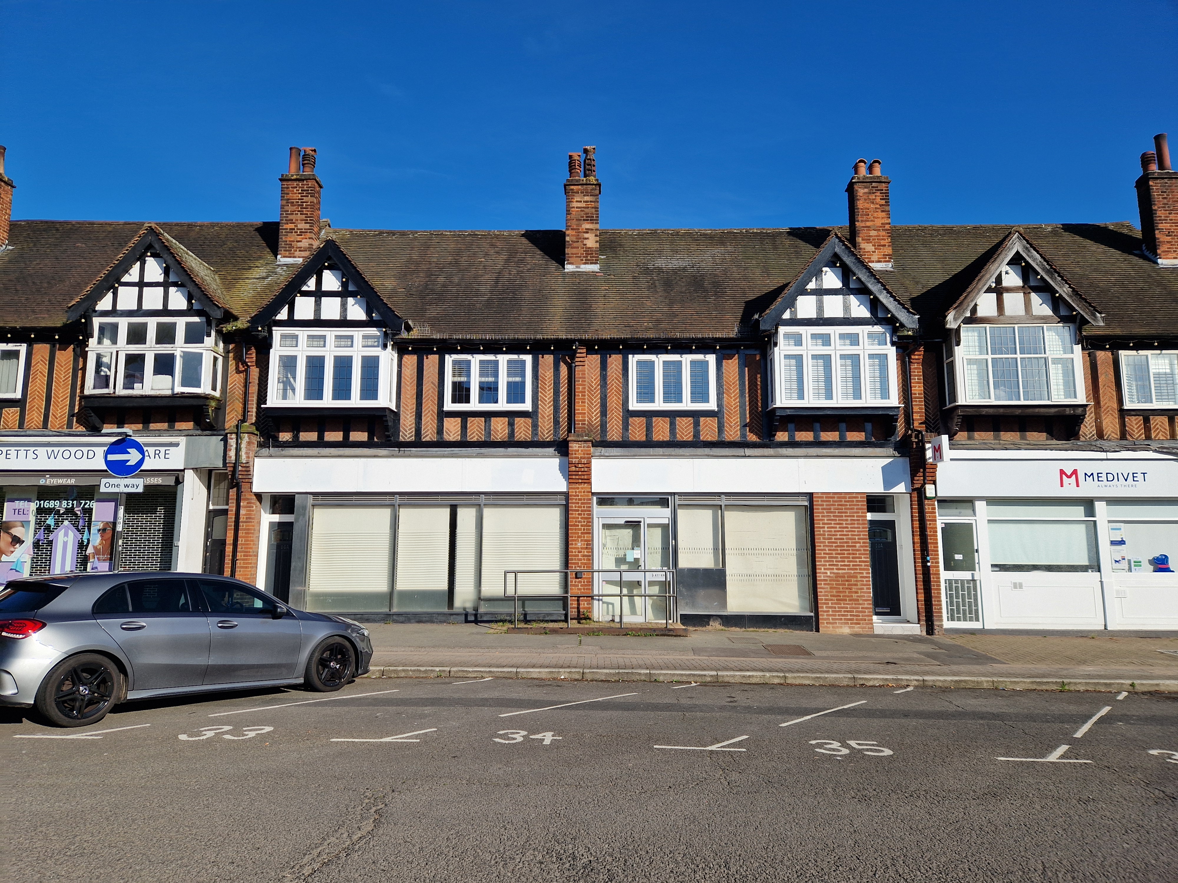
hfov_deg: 73.9
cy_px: 442
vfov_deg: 58.9
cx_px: 589
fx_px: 783
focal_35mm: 23
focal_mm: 5.4
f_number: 1.8
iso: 50
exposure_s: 1/2352
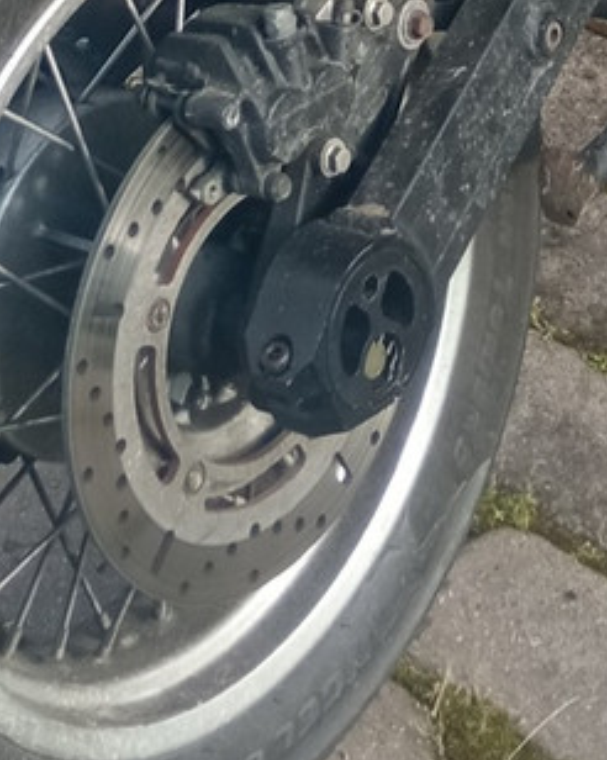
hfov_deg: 11.2
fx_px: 3080
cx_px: 474
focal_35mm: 137
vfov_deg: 12.3
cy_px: -792
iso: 116
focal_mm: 3.79
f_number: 2.2
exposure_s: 1/139
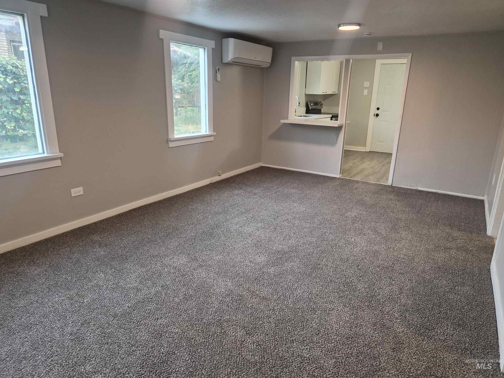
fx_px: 335
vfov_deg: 58.9
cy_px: 189
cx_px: 252
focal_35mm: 23
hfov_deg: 73.9
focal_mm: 5.4
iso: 250
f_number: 1.8
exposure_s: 1/120
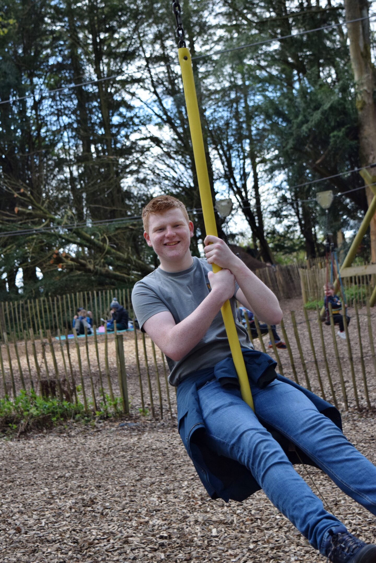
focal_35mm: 63
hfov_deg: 21.6
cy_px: 282
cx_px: 188
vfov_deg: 31.9
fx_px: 987
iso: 720
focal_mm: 42
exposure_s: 1/1000
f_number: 5
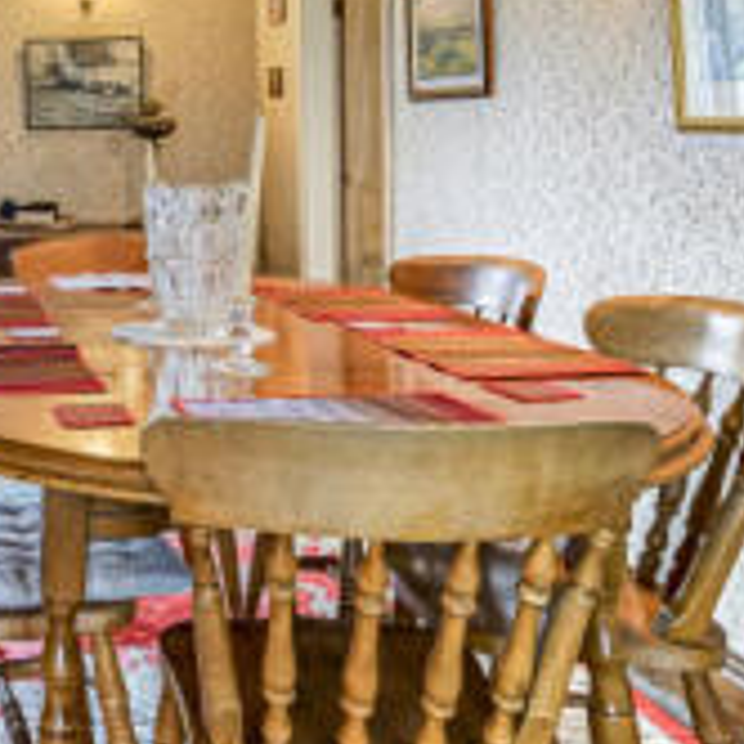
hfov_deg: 32.0
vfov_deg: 34.7
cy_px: 128
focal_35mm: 47
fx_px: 1143
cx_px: -69
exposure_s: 3
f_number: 10
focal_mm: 14
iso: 100
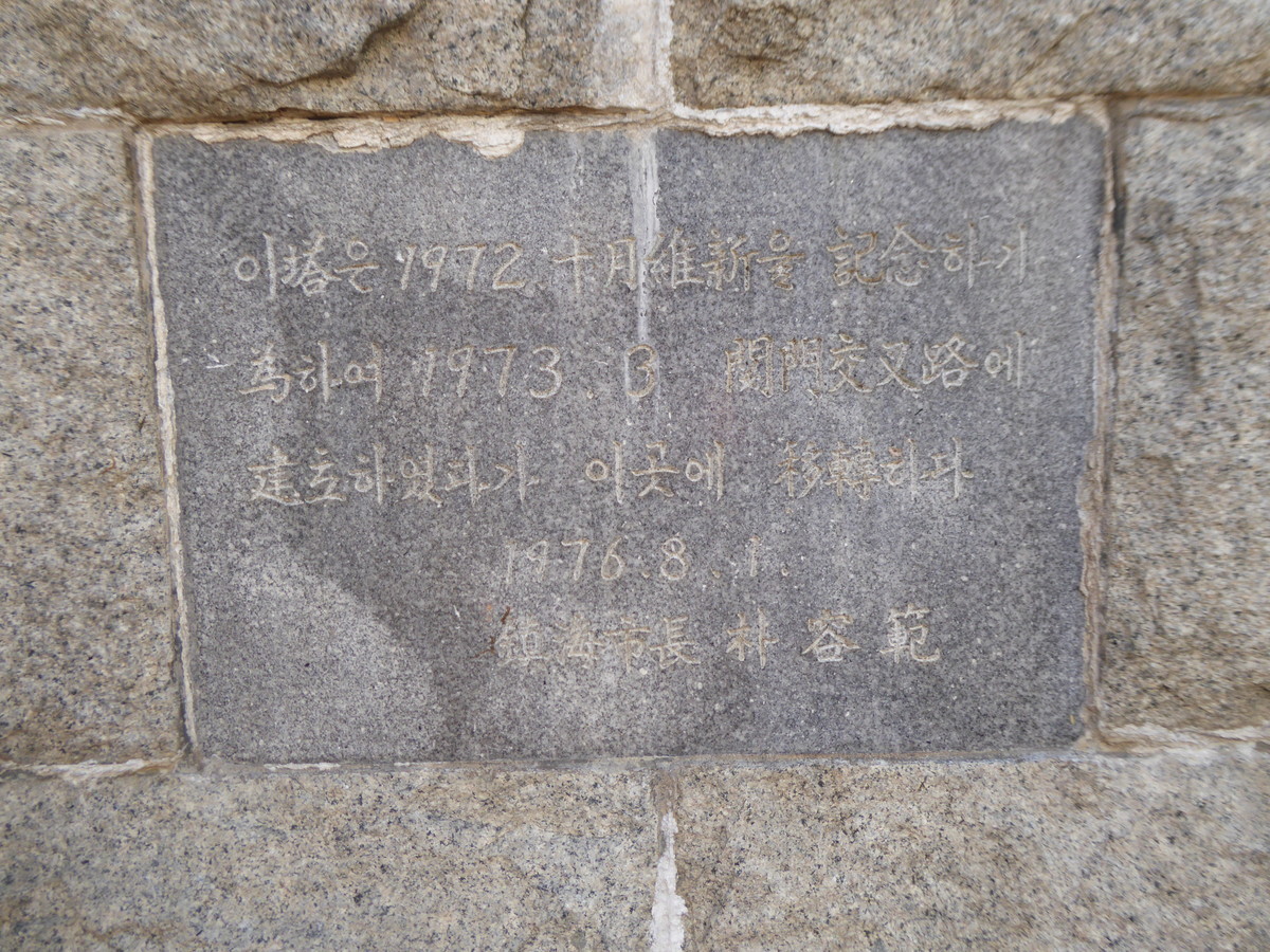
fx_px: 1064
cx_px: 635
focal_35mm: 29
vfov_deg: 48.2
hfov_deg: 61.7
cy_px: 476
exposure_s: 1/80
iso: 100
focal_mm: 5
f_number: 3.5
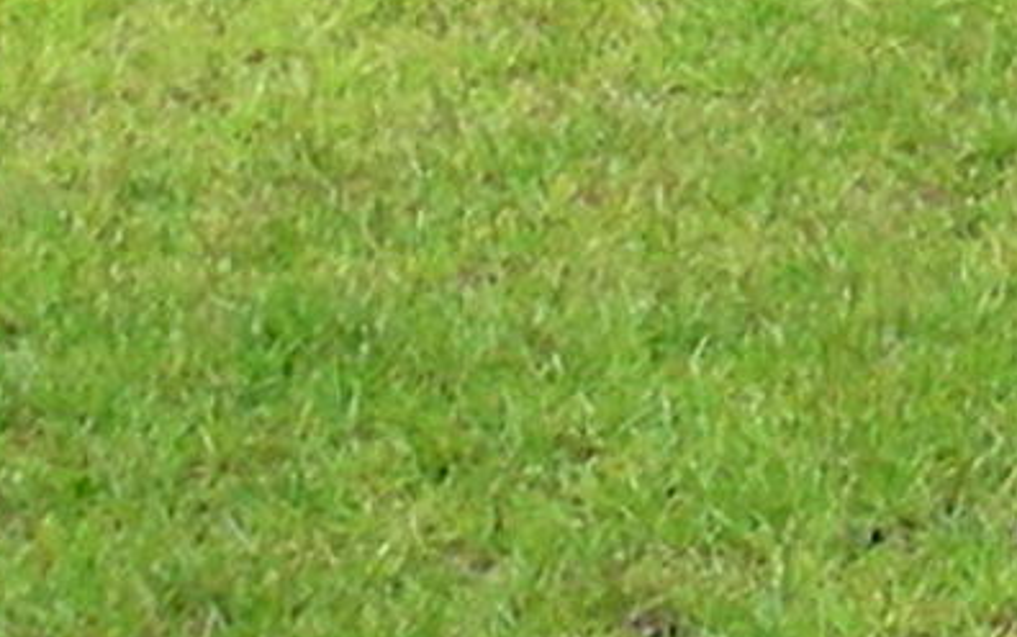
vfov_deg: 4.3
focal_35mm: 305
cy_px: -537
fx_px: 8458
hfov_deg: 6.7
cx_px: 1885
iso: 50
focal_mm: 6.3
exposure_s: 1/79.7
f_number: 3.5
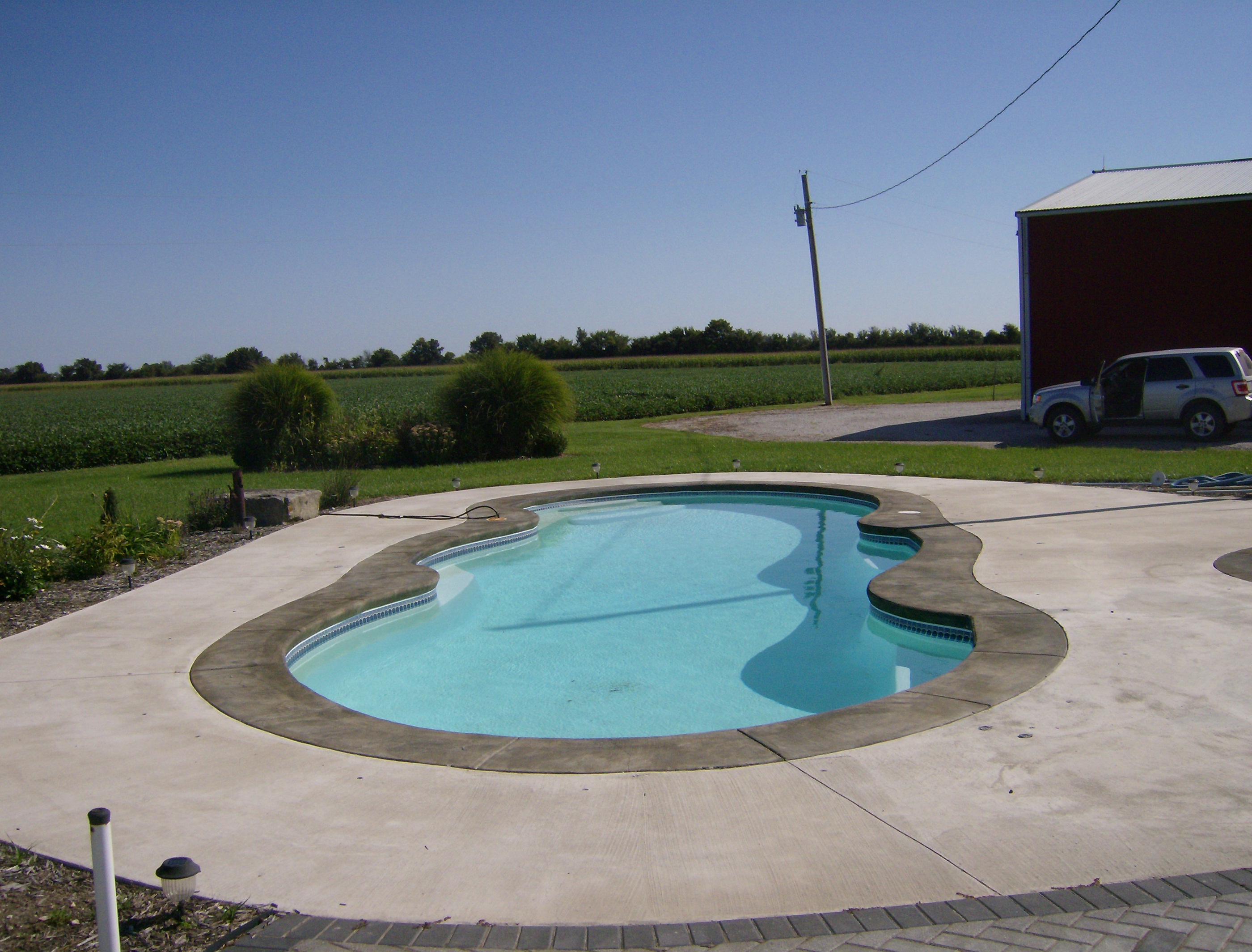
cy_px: 476
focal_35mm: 36
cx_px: 626
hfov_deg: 51.1
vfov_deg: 40.0
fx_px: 1308
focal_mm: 6
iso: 100
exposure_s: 1/2000
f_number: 4.7
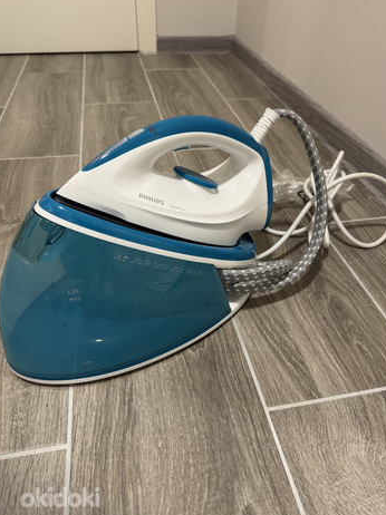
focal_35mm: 26
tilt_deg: -39.6
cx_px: 198
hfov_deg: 53.0
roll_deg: -2.4
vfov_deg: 67.3
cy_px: 258
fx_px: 387
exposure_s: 1/50
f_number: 1.78
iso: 160
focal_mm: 6.76
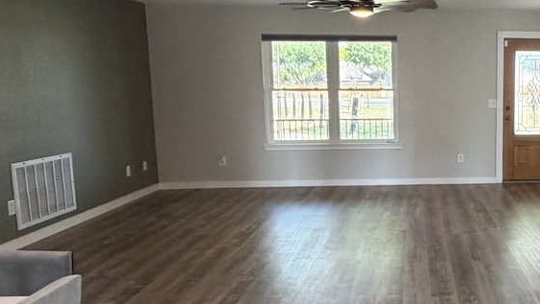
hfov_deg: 46.9
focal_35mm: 39
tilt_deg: -5.5
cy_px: 156
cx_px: 478
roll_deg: -2.8
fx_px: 559
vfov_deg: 30.4
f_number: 2.2
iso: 200
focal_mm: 2.22
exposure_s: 1/60
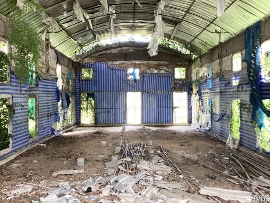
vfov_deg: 45.4
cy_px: 102
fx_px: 242
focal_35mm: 31
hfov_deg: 58.4
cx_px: 135
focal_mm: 3.3
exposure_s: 1/100
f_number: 2.4
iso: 100
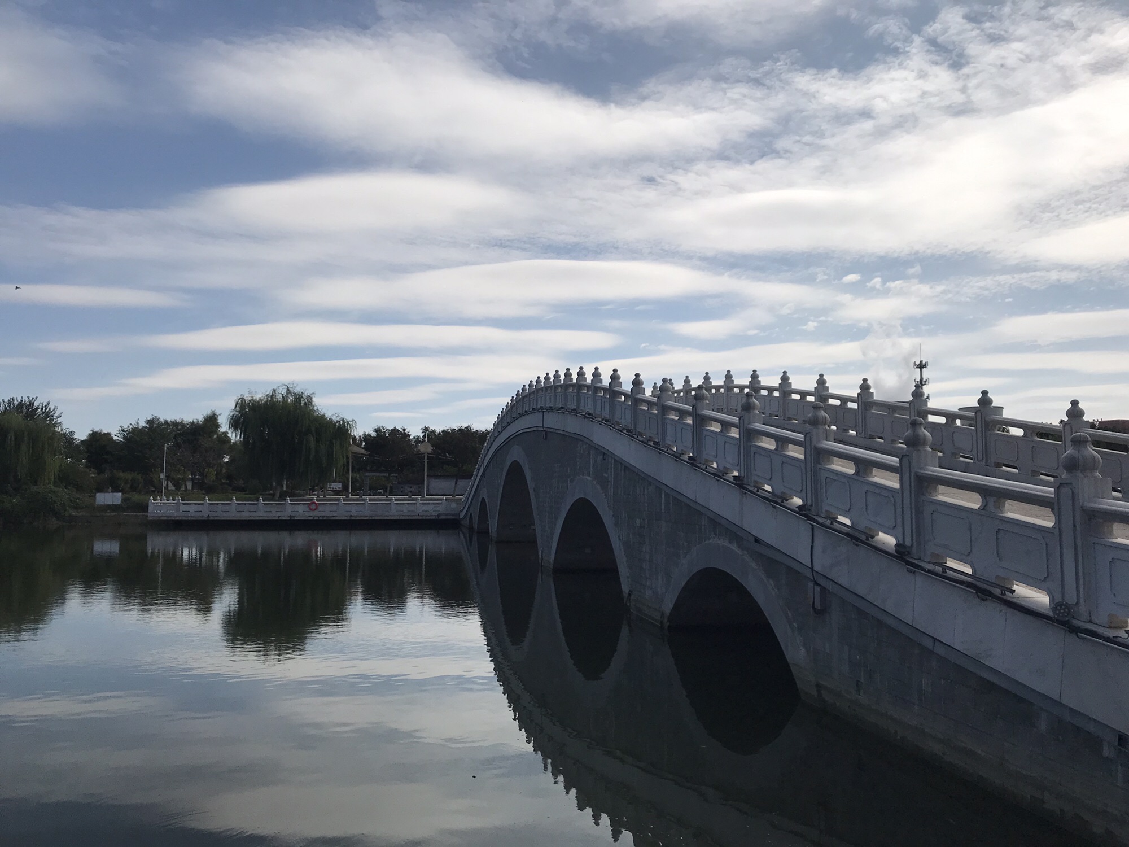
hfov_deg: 63.4
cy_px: 424
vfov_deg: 49.7
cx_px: 564
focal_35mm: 28
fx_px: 913
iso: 20
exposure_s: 1/6849
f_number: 1.8
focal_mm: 3.99
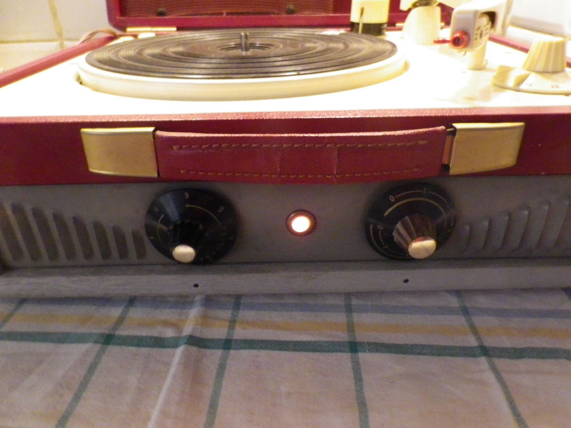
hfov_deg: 69.4
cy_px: 214
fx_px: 412
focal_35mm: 25
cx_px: 286
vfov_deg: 54.9
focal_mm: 4.5
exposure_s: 1/6
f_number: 3.5
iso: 800
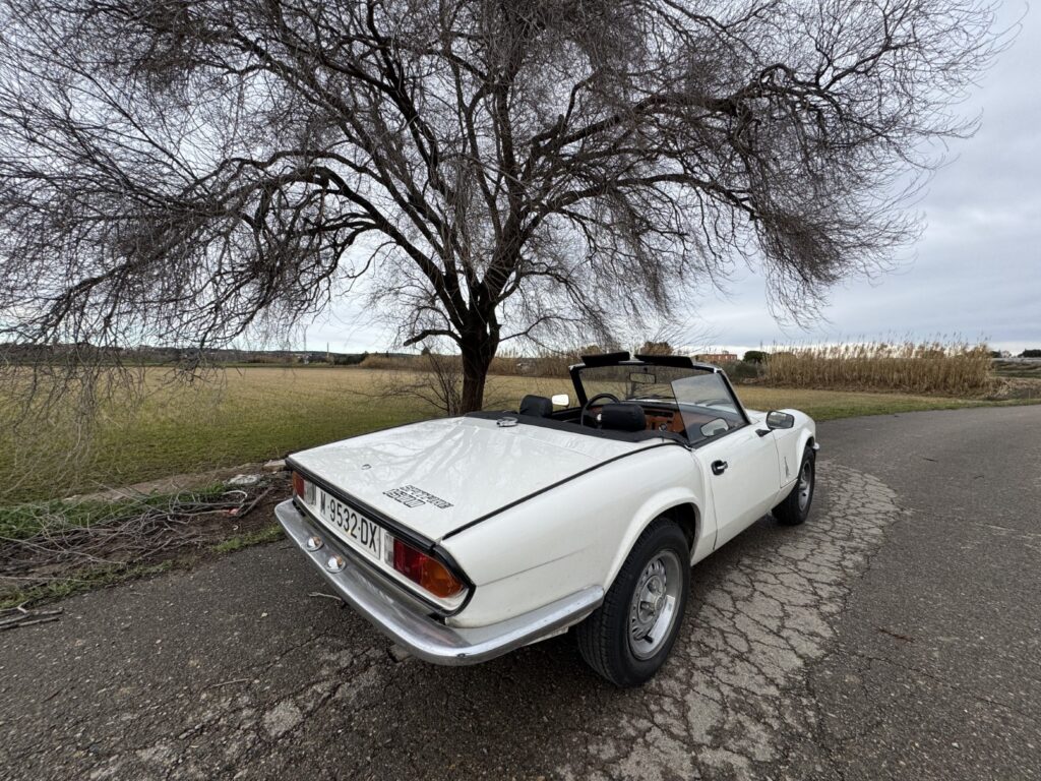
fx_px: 421
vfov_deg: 85.7
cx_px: 520
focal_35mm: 14
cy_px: 390
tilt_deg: -3.3
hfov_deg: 102.1
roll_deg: -0.3
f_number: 2.2
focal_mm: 2.22
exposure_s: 1/968
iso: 50
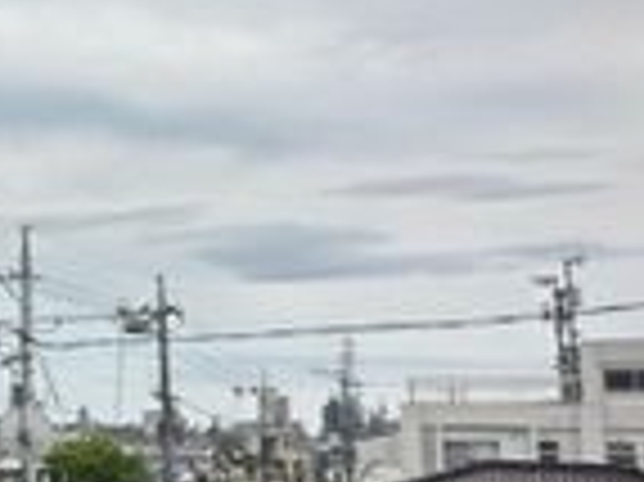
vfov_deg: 26.3
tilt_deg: +3.0
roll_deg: -2.2
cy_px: 342
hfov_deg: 20.7
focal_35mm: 55
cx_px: -572
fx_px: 1022
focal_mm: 2.22
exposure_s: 1/1319
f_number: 2.2
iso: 40
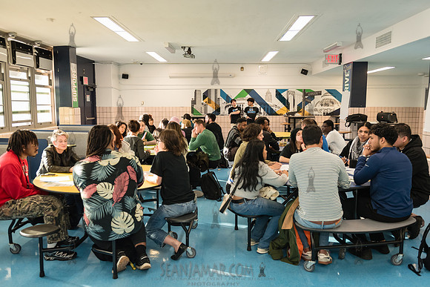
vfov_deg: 43.9
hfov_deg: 62.2
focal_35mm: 30
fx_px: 356
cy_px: 144
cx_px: 215
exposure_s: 1/125
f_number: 3.5
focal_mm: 29
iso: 1600
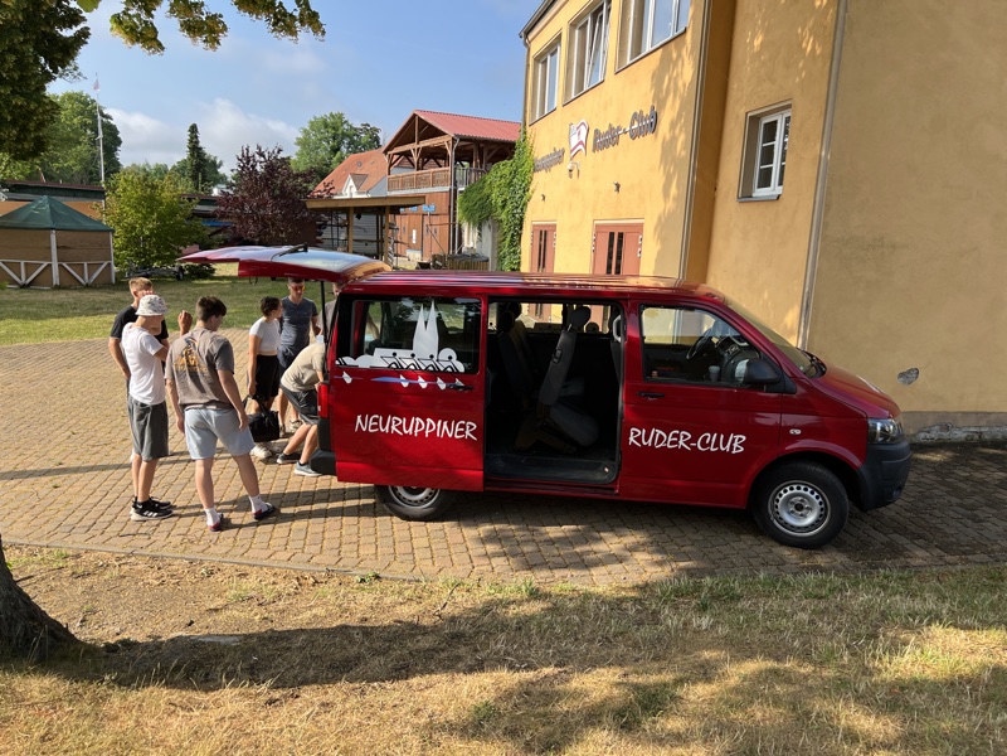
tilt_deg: -10.9
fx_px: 756
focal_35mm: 26
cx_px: 504
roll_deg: -2.4
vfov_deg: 53.1
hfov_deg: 67.3
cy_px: 378
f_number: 1.5
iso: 50
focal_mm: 5.7
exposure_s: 1/1645
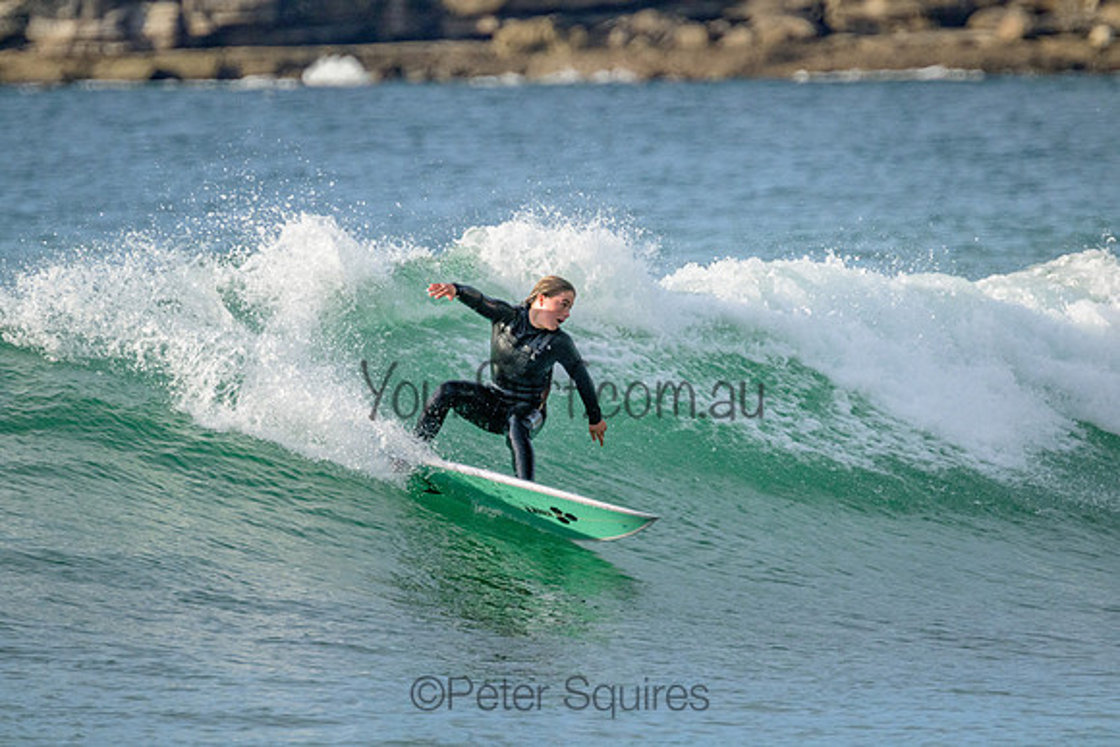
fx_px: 24894
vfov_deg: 1.7
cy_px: 374
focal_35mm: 800
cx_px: 560
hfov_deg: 2.6
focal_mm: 800
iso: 3200
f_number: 11
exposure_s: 1/1250
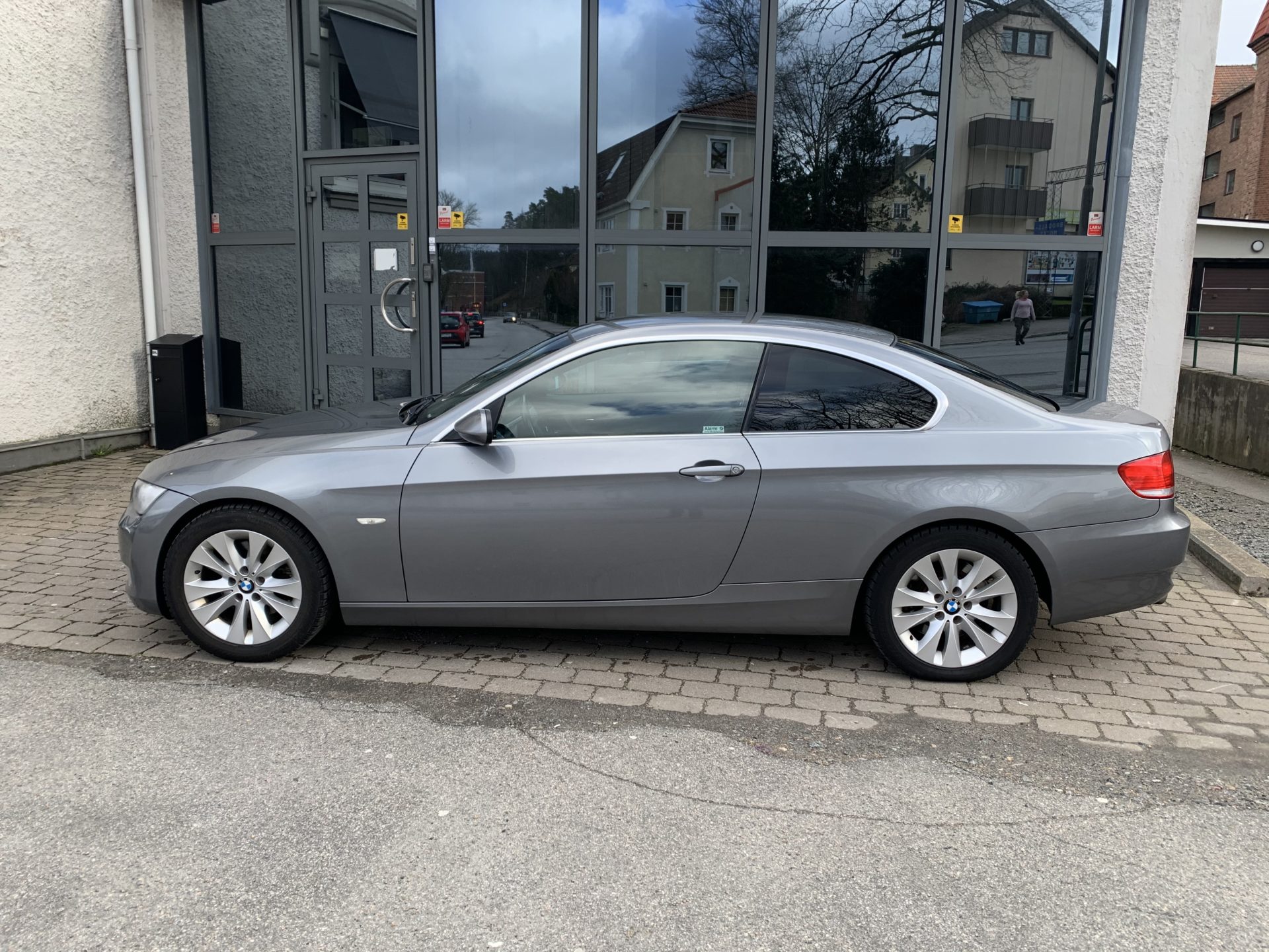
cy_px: 476
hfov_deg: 67.3
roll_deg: -0.7
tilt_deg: -10.3
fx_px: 953
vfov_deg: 53.1
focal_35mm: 26
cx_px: 634
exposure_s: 1/419
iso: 25
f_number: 1.8
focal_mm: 4.25
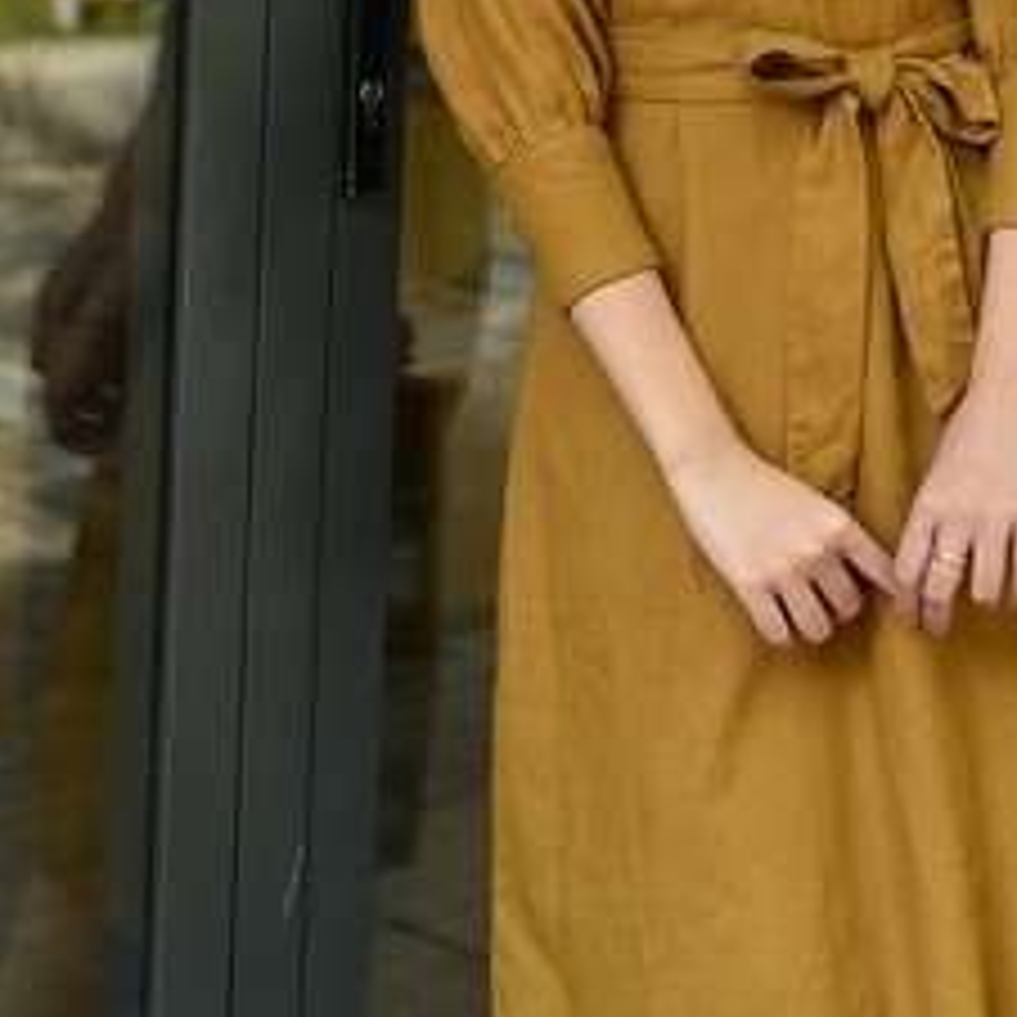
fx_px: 3756
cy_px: -72
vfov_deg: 15.1
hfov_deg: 15.4
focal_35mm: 113
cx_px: 538
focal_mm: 50
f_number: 3.2
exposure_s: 1/400
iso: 250
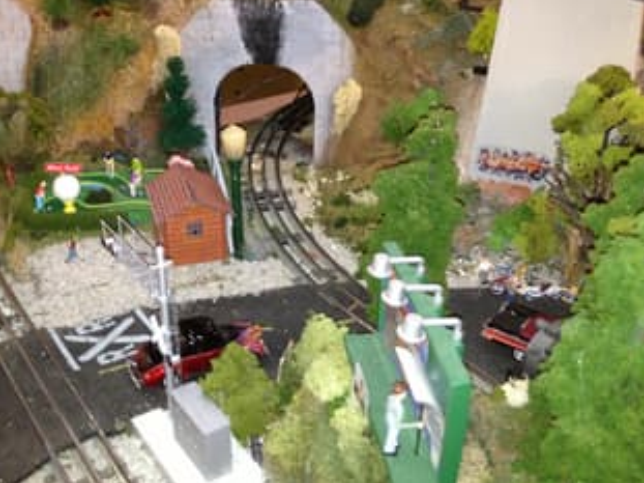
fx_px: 837
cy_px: 176
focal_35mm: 45
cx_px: 246
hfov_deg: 41.8
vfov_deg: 32.0
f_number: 2.4
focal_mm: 4.28
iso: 200
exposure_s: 1/20
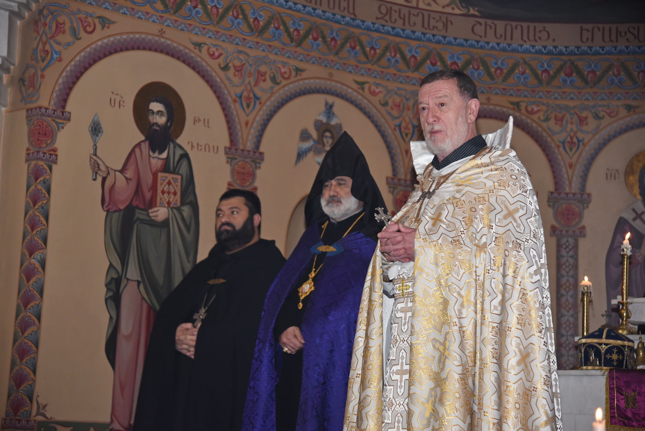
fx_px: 1524
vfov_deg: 16.1
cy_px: 216
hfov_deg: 23.9
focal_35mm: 85
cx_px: 322
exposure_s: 1/200
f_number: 4
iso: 1600
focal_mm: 85
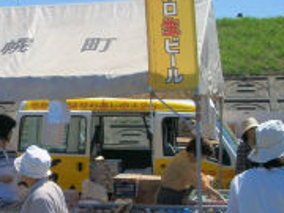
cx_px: 21
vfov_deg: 18.0
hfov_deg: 23.1
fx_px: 673
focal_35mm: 82
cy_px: 78
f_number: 4.3
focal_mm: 5.8
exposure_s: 1/1600
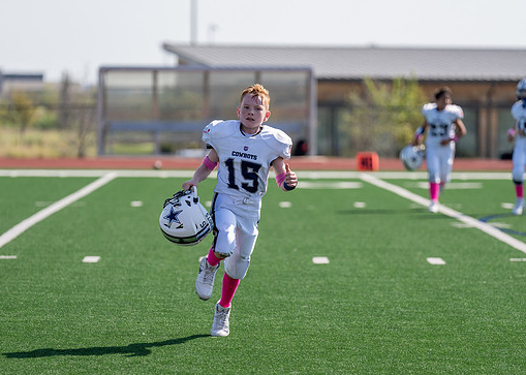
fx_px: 2837
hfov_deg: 10.6
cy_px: 201
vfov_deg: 7.6
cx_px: 254
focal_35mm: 190
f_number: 2.8
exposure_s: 1/2000
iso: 100
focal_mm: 159
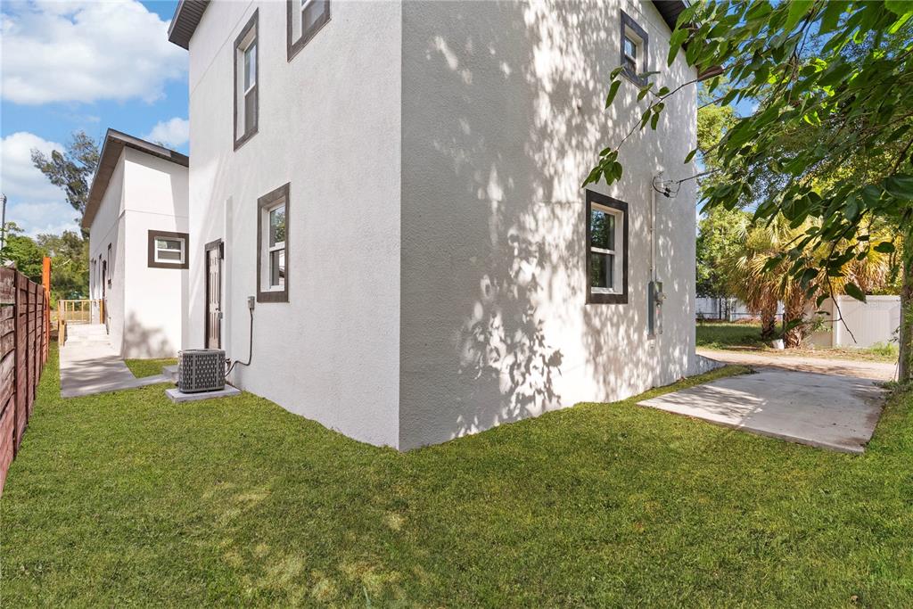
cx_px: 456
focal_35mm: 17
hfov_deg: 93.3
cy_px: 304
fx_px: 431
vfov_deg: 70.5
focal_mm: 17
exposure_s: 1/30
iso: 100
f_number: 8
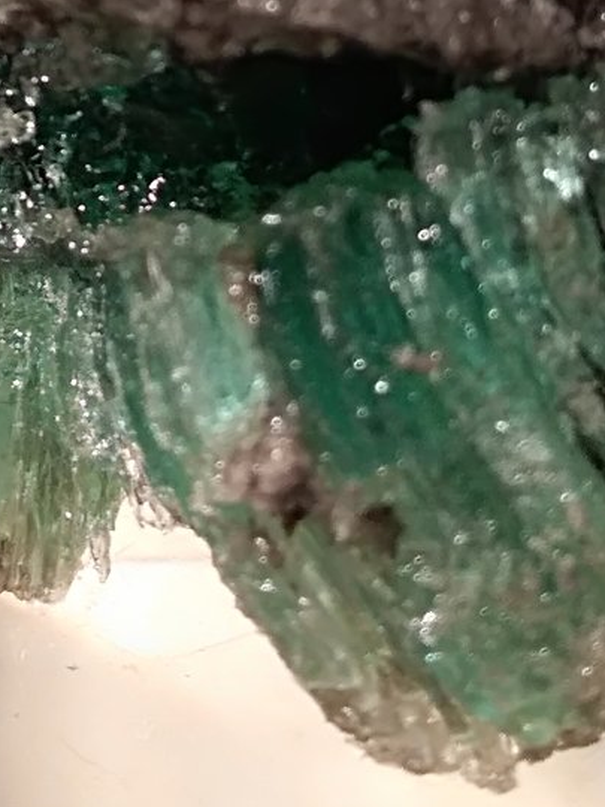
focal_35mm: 77
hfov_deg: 19.0
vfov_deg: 22.5
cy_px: -254
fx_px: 1794
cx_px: 139
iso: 147
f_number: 2
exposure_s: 1/100
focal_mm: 3.54
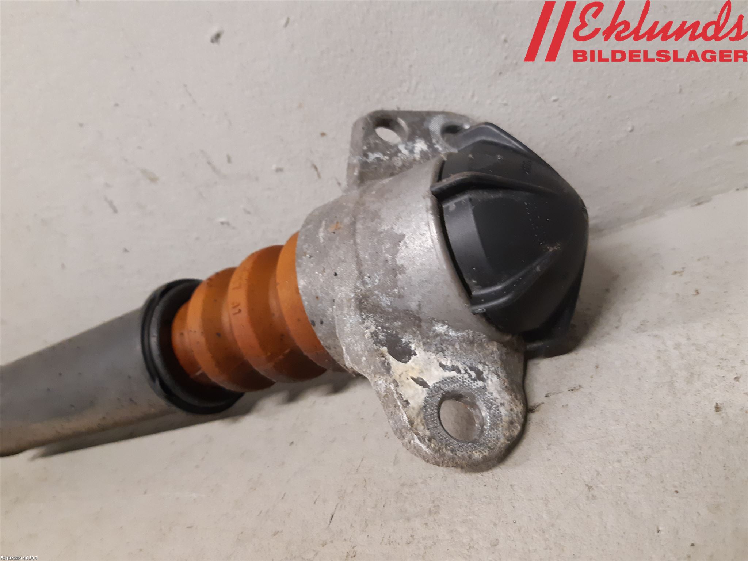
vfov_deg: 53.1
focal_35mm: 26
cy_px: 280
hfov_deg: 67.3
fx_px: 562
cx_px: 374
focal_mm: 3.93
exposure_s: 1/50
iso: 250
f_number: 1.7
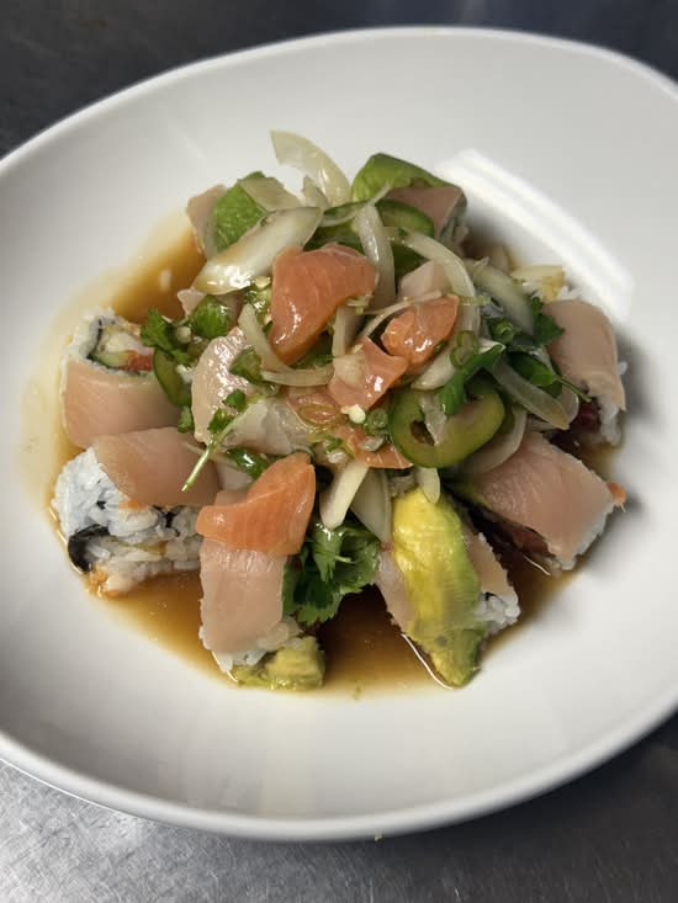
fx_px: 1253
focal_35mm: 48
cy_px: 452
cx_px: 339
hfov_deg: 30.3
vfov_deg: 39.7
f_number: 1.78
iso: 64
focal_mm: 6.76
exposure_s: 1/120
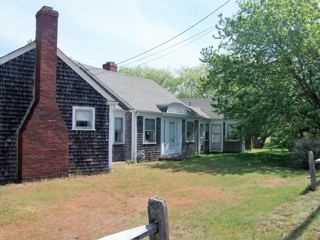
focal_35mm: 33
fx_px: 305
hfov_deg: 55.4
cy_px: 120
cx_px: 160
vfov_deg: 42.9
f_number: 3.4
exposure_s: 1/800
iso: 100
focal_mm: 5.9
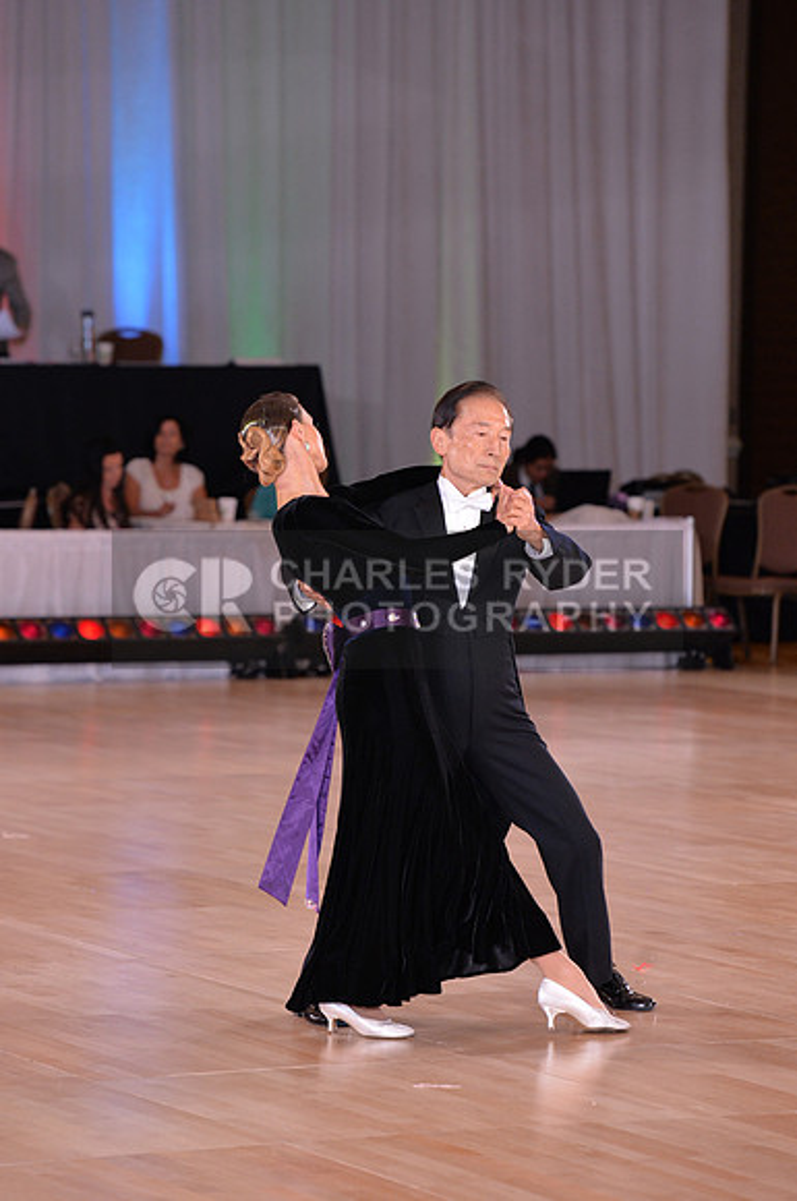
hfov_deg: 8.8
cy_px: 600
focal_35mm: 155
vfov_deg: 13.3
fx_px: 5162
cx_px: 398
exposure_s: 1/250
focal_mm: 155
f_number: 4.5
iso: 2000
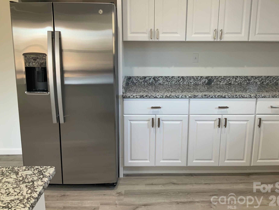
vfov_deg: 44.1
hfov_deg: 56.8
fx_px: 258
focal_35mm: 32
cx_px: 147
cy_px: 96
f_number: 1.8
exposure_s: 1/60
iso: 64
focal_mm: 3
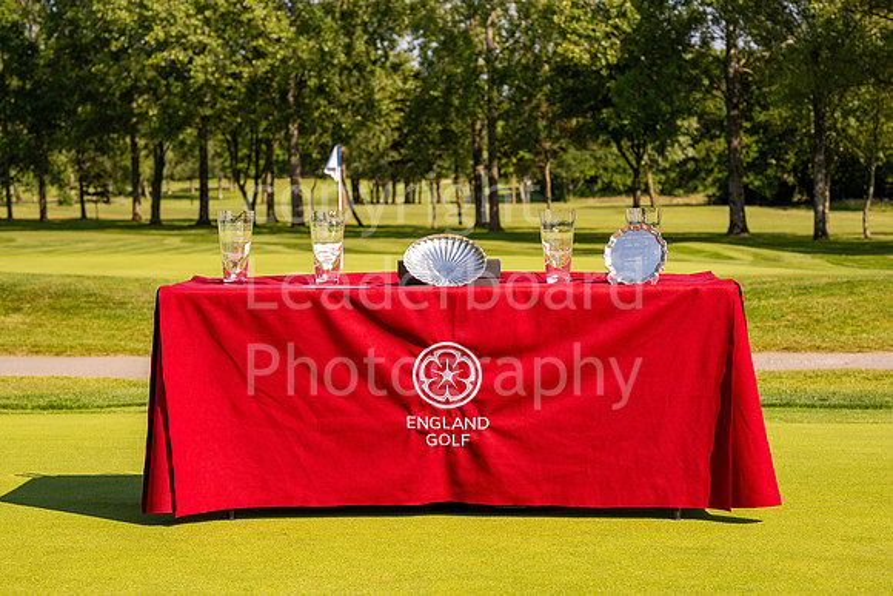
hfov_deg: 23.9
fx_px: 2109
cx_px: 446
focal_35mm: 85
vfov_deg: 16.1
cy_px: 298
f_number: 6.3
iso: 200
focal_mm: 85
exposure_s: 1/800
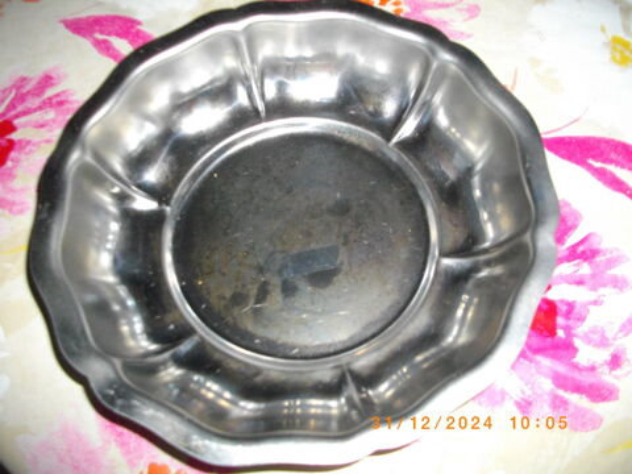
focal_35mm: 32
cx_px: 316
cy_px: 237
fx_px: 584
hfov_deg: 56.8
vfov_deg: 44.2
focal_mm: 5.7
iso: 200
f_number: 2.9
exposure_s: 1/50
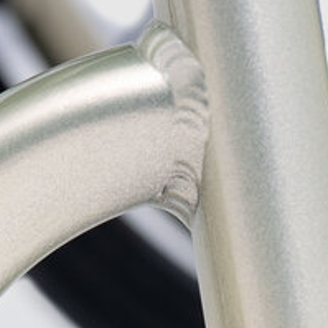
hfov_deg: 2.6
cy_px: 583
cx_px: -35
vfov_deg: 2.5
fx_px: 7354
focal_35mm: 686
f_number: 5.6
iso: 100
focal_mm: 134
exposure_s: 1/100
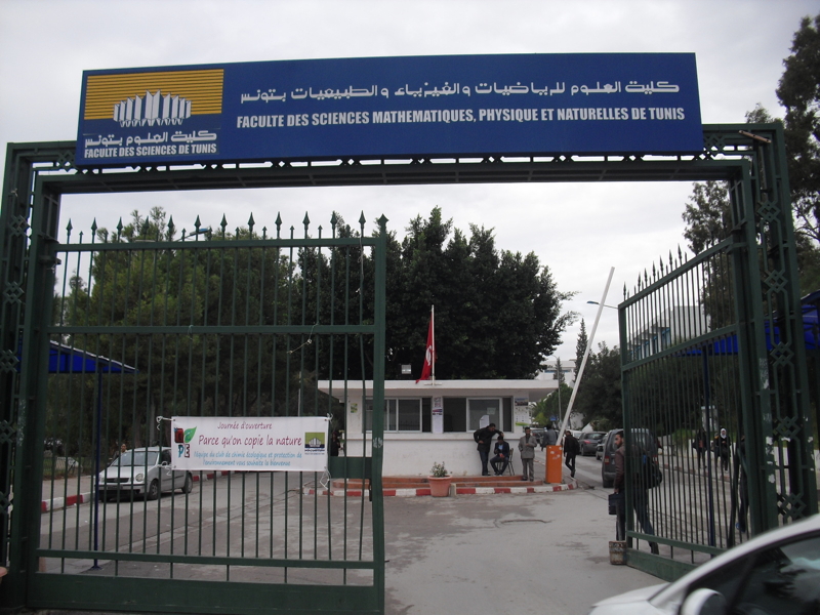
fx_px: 853
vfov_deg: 39.7
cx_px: 410
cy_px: 308
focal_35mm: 36
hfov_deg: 51.4
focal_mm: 6.3
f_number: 7.8
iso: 100
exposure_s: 1/60
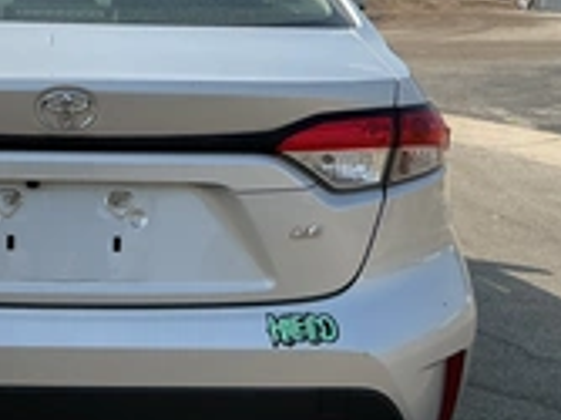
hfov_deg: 27.8
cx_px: 40
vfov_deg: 21.9
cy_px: 192
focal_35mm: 67
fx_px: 1085
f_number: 1.8
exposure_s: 1/1984
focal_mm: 3
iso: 25
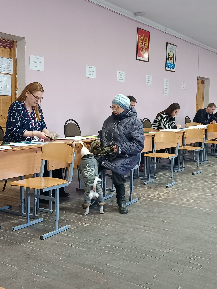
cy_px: 144
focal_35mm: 44
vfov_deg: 42.9
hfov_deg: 32.9
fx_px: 368
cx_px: 108
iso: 731
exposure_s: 1/25
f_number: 1.8
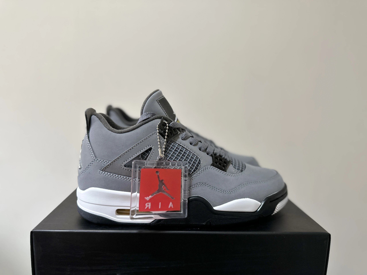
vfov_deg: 56.8
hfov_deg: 71.6
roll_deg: -1.8
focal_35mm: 24
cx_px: 184
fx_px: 254
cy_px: 138
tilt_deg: -9.3
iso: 250
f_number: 1.78
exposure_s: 1/63
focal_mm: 6.86
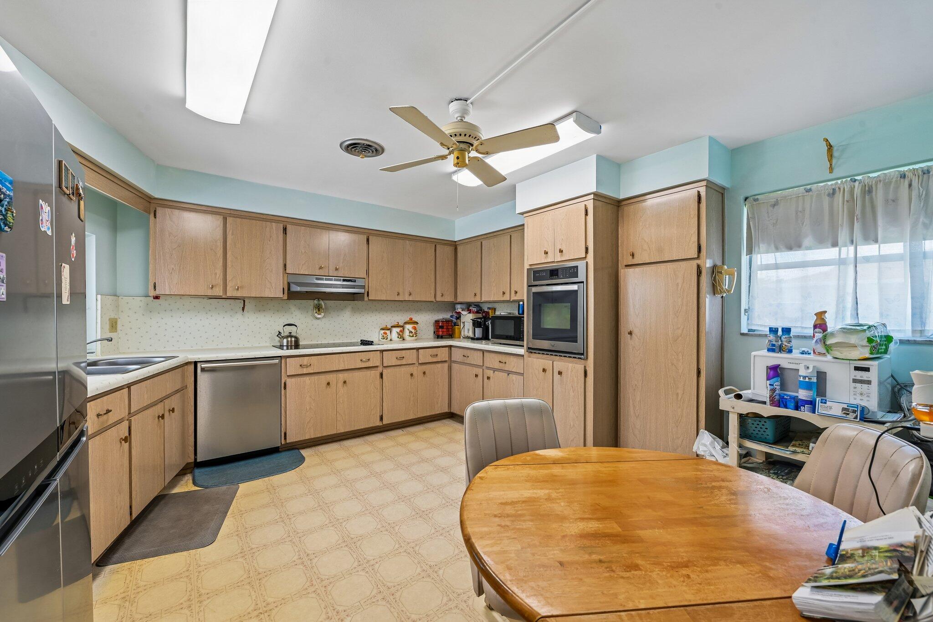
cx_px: 466
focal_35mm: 14
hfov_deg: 104.3
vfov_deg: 81.2
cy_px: 311
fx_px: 363
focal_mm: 14
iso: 180
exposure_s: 1/13
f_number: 8
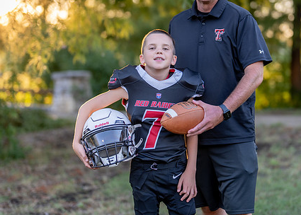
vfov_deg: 15.4
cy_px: 71
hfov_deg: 21.4
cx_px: 194
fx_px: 795
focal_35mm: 93
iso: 100
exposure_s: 1/400
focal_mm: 50
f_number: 1.2
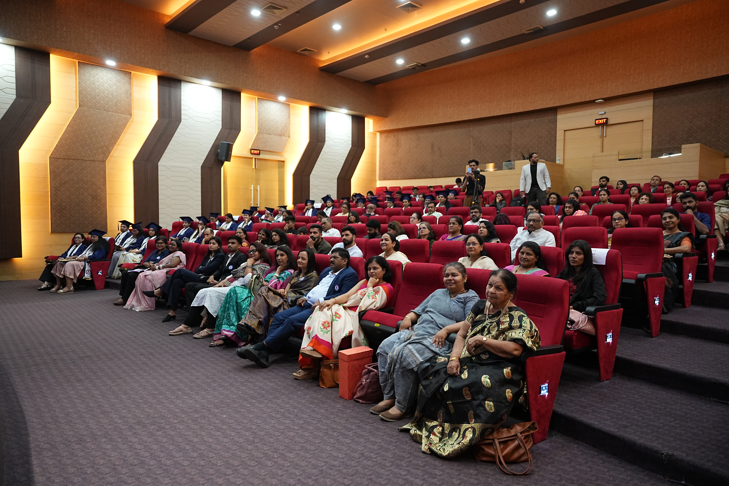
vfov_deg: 53.1
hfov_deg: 73.7
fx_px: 486
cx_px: 364
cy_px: 243
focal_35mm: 24
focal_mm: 24
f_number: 2.8
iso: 3200
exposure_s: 1/125
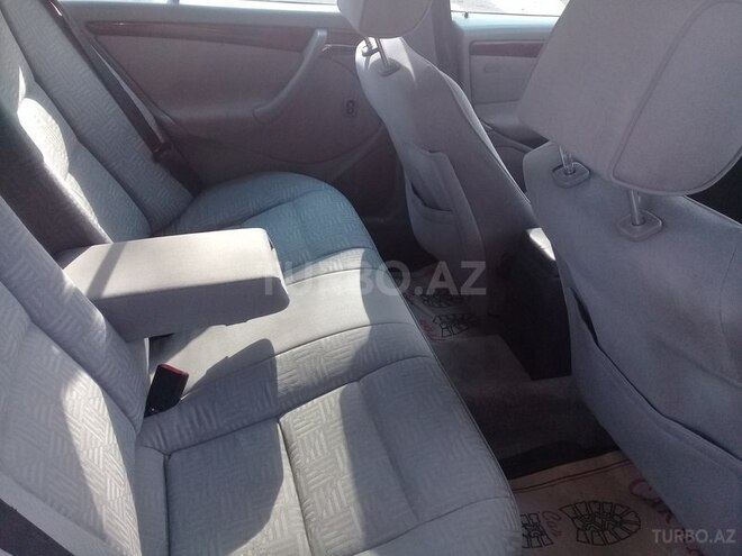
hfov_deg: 58.4
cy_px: 278
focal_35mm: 31
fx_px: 664
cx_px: 371
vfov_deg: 45.4
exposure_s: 1/100
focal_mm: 3.3
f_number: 2.2
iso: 80
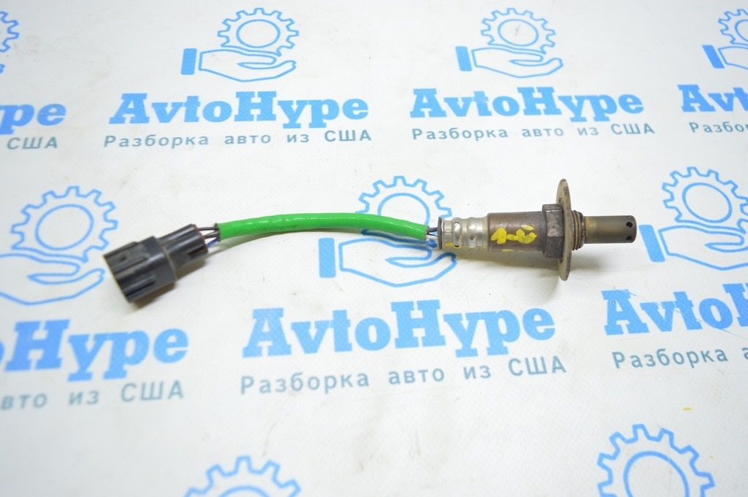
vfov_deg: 47.9
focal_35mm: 27
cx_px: 374
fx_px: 561
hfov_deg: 67.4
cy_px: 248
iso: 400
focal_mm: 18
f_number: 3.5
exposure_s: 1/40
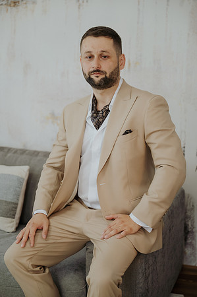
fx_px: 576
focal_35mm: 70
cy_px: 148
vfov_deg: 28.9
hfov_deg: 19.4
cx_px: 98
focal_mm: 70
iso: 800
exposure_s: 1/100
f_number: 2.8
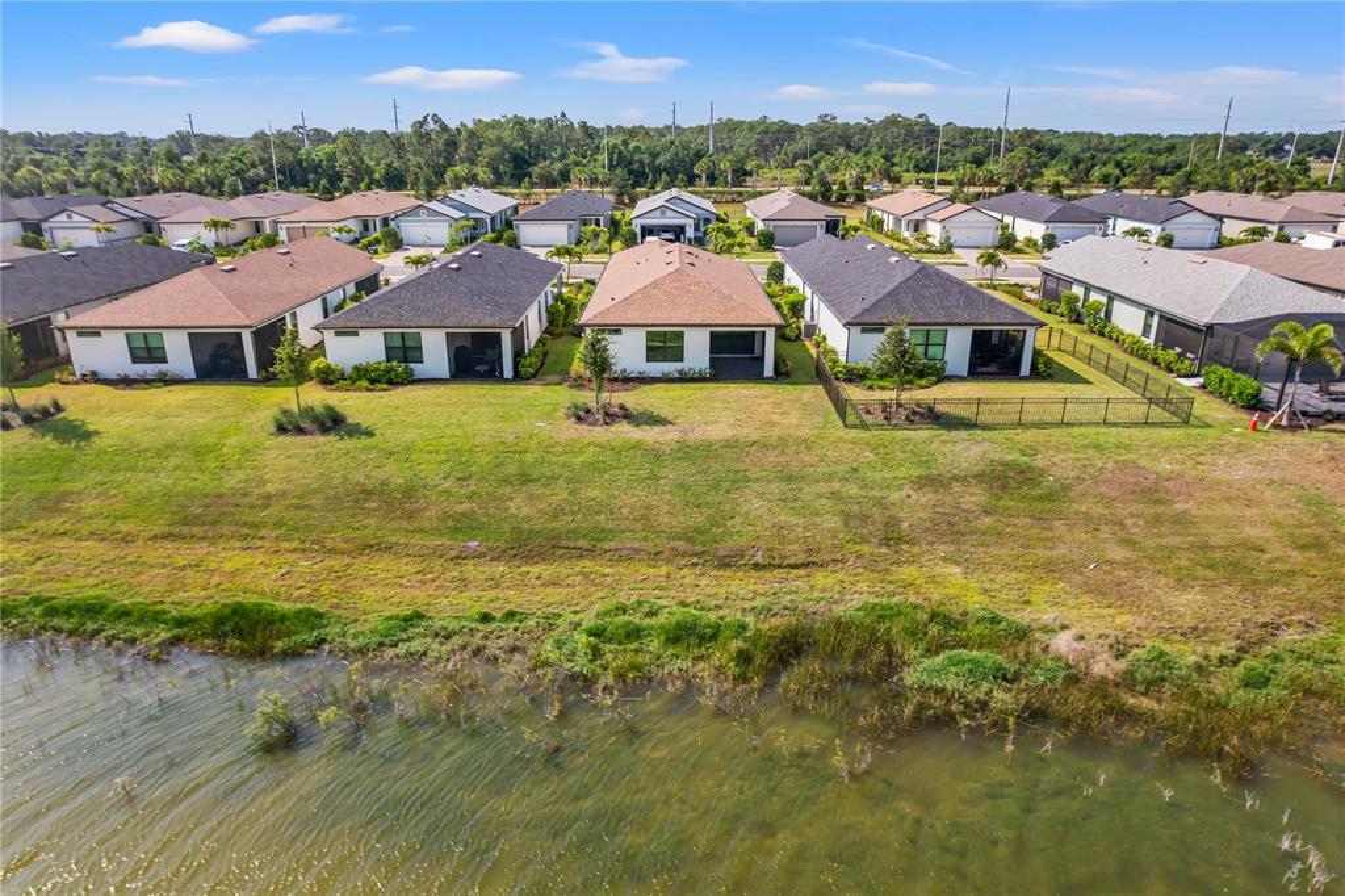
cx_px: 672
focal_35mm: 22
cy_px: 448
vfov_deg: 57.2
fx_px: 822
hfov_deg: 78.6
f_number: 2.8
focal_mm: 8.38
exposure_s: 1/120
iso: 140
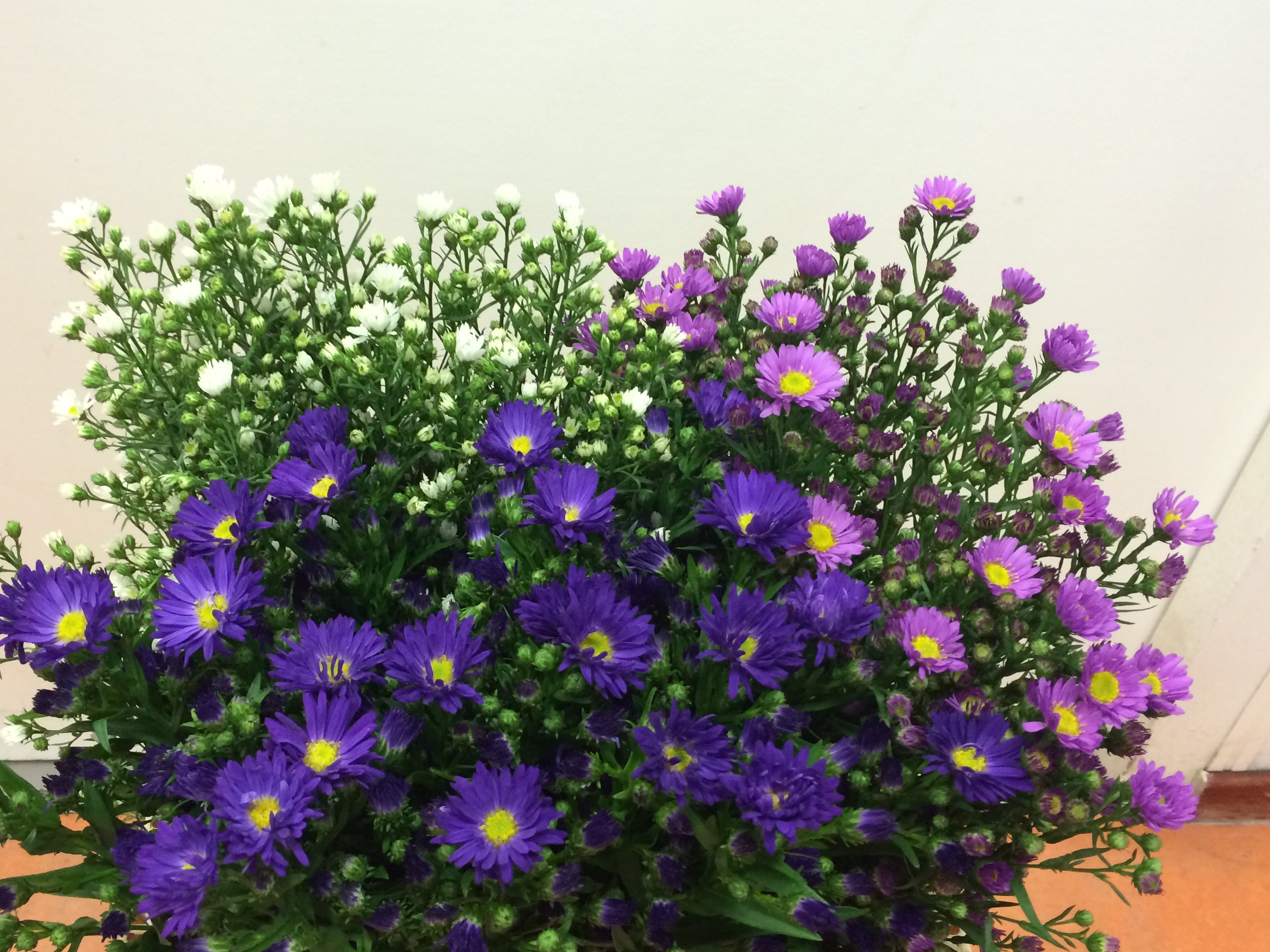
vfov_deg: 37.7
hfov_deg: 48.9
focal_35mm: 38
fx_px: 1394
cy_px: 485
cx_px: 571
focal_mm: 4.12
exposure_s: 1/33
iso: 200
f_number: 2.2
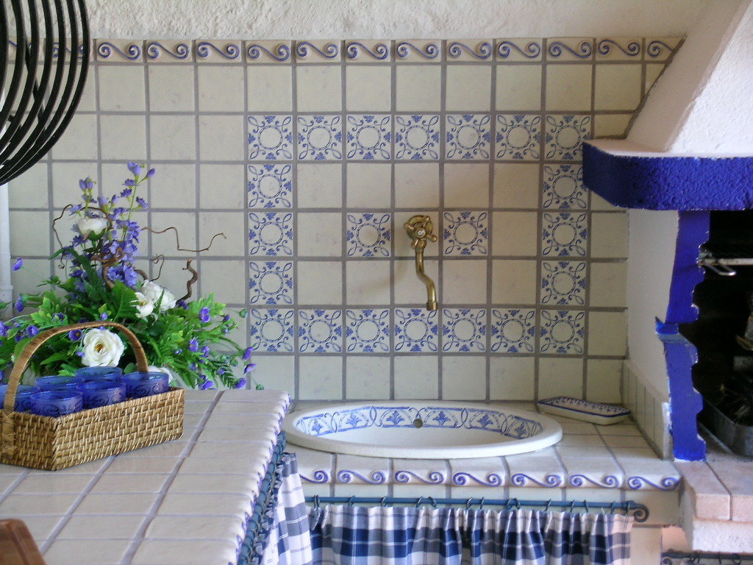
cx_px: 376
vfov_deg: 19.6
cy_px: 282
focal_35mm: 75
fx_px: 1631
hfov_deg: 26.0
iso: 50
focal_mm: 15.6
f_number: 4.5
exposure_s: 1/20.6
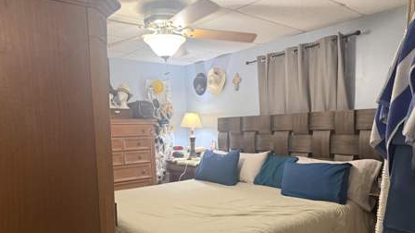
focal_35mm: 28
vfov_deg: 40.7
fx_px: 308
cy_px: 164
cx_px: 195
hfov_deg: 67.9
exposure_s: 1/60
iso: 500
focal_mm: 6.76
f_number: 1.78
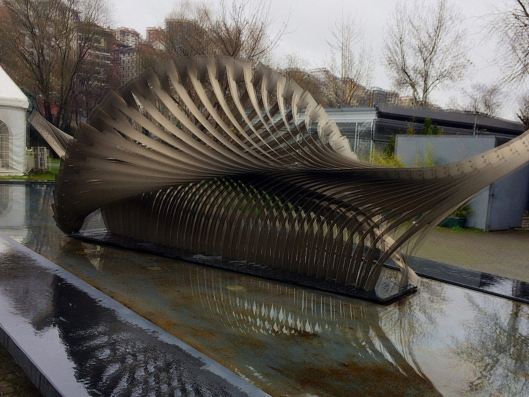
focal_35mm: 36
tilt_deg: -7.7
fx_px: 550
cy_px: 223
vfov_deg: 39.6
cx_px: 288
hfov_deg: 51.3
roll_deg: -2.8
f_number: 2.2
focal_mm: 4.15
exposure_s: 1/2740
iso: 32
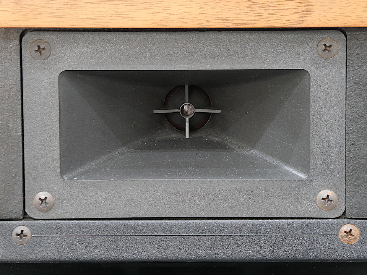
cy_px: 138
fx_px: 1824
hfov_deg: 11.5
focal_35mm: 172
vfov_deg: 8.6
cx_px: 184
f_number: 5.6
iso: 200
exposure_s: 1.3
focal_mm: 30.9
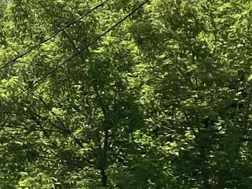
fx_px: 1484
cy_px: 273
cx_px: -561
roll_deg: -2.0
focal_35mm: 204
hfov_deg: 8.0
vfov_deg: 7.2
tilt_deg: +2.9
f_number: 1.8
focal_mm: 3.99
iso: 32
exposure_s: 1/2208
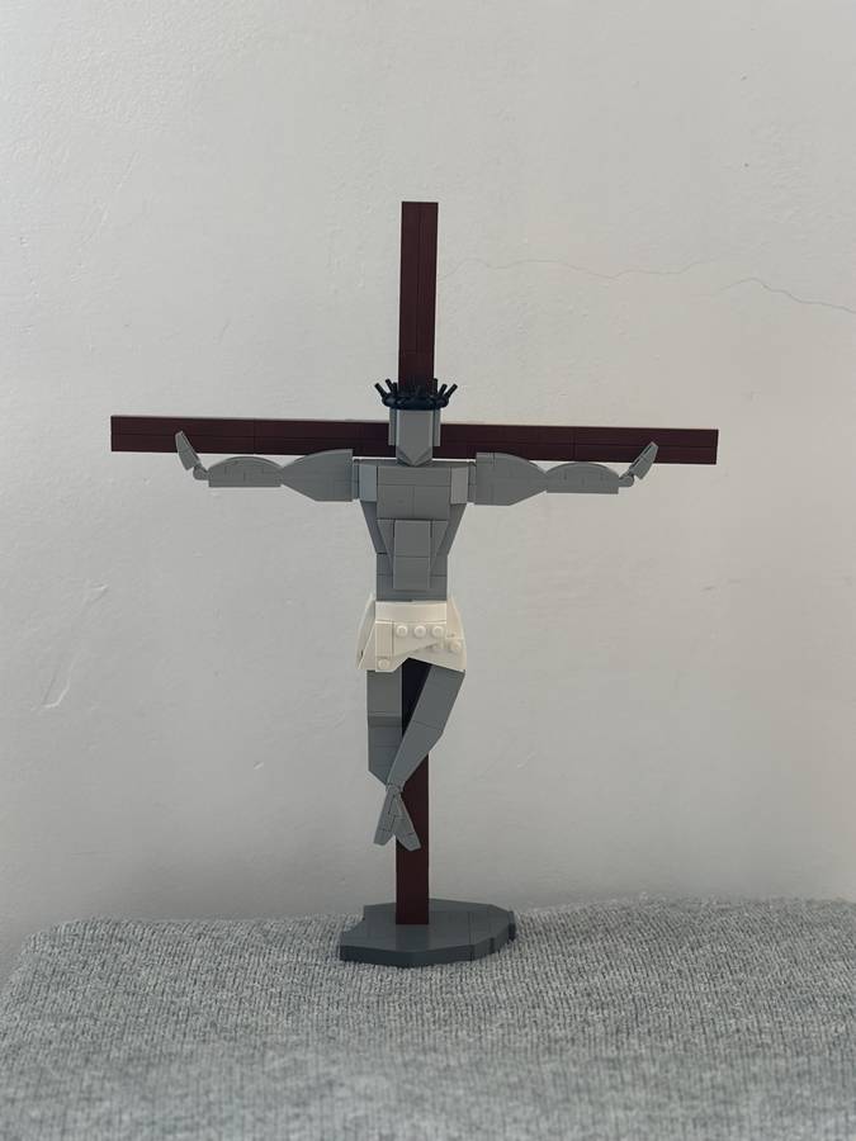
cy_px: 570
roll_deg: +1.0
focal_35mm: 48
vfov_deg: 39.7
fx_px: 1583
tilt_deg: -8.3
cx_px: 428
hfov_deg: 30.3
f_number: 1.78
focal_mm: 6.86
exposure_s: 1/60
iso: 200
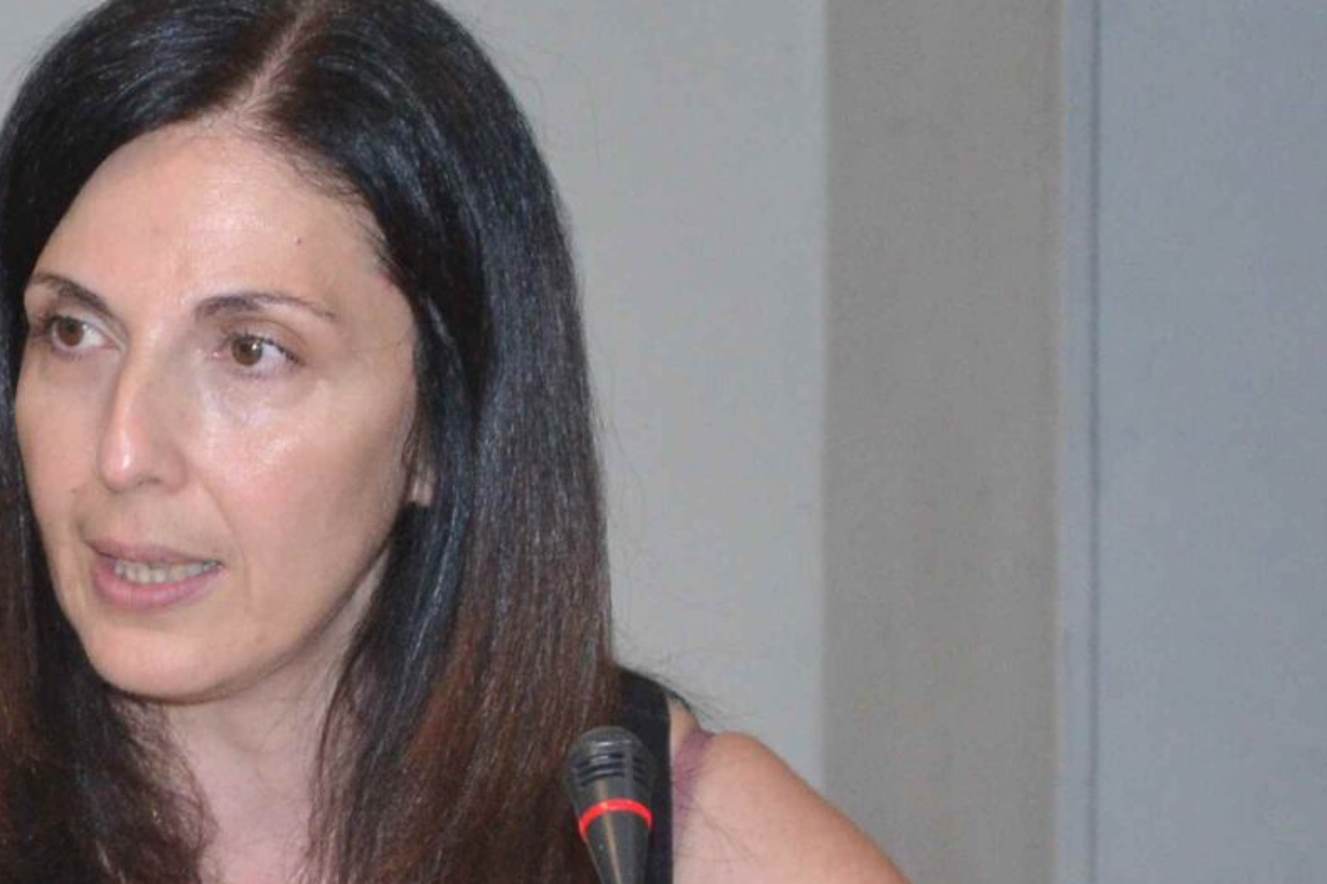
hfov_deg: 5.6
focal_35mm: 366
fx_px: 13474
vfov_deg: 3.8
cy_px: 939
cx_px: -416
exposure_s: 1/160
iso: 1600
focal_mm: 75
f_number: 5.3
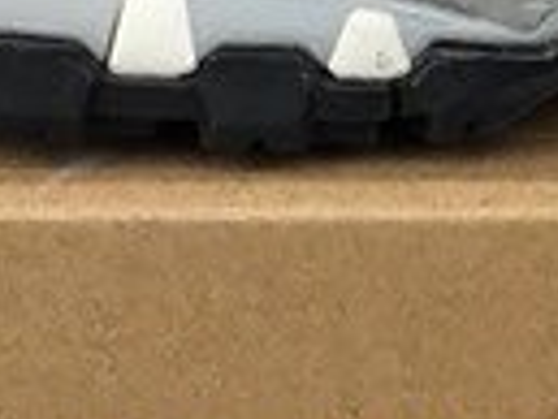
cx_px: 960
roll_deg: -0.2
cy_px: -11
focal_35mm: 216
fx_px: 3485
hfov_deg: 8.8
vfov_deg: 6.9
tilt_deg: -20.1
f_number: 2.4
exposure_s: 1/409
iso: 25
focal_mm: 3.3
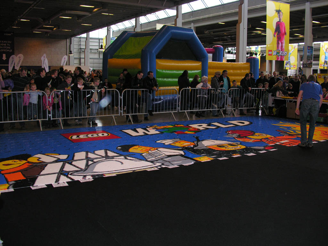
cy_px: 123
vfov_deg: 40.7
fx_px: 332
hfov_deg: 52.6
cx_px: 164
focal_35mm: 35
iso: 131
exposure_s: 1/60.1
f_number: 2.8
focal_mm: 8.9
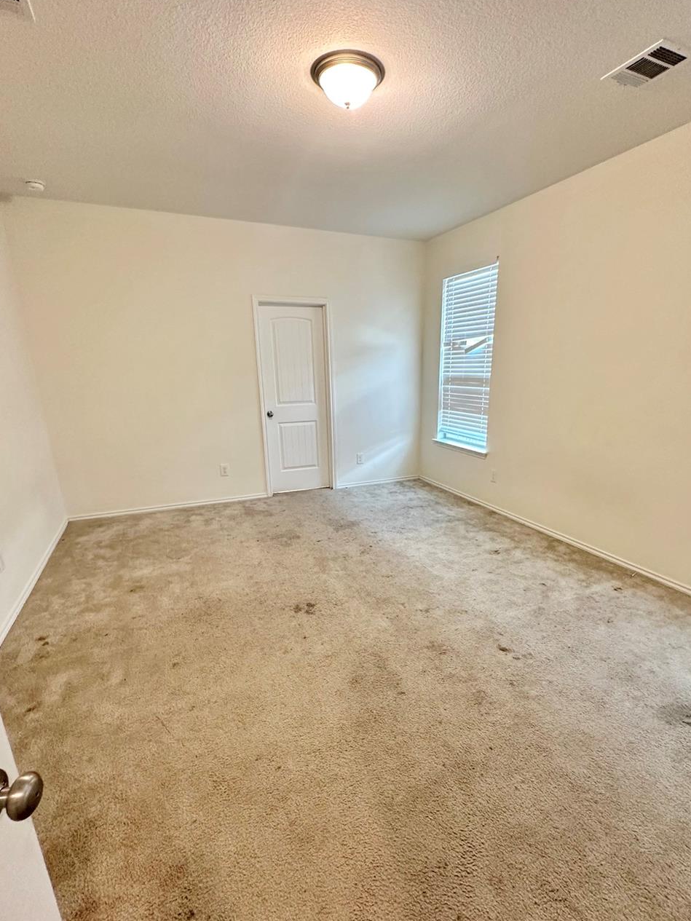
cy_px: 504
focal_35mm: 17
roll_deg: -1.5
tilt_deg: -17.7
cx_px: 361
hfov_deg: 74.7
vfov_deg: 90.8
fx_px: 452
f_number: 2.2
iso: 250
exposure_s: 1/60
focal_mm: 2.22
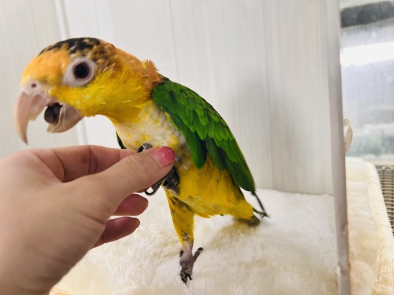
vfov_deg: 53.1
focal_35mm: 26
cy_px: 148
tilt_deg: -10.3
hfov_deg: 67.3
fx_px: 296
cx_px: 197
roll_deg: +6.7
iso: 125
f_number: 1.5
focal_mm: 5.7
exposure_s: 1/100
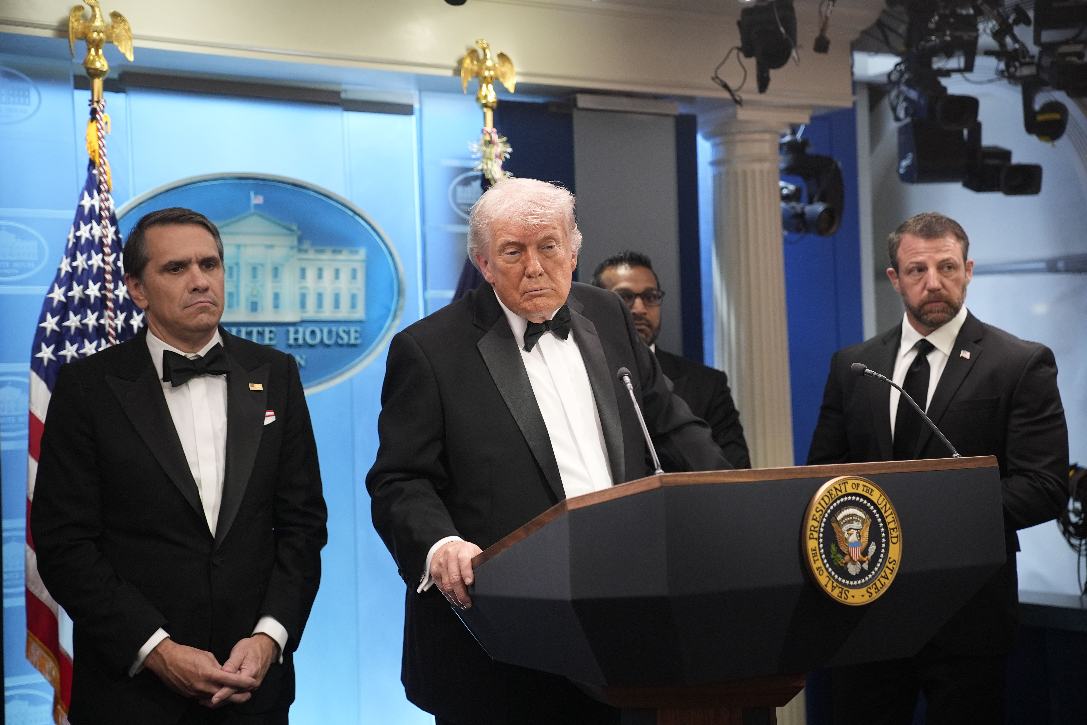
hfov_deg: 33.9
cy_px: 362
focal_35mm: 59
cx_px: 544
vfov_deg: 23.0
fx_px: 1781
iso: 2500
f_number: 2.8
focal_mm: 59
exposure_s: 1/250
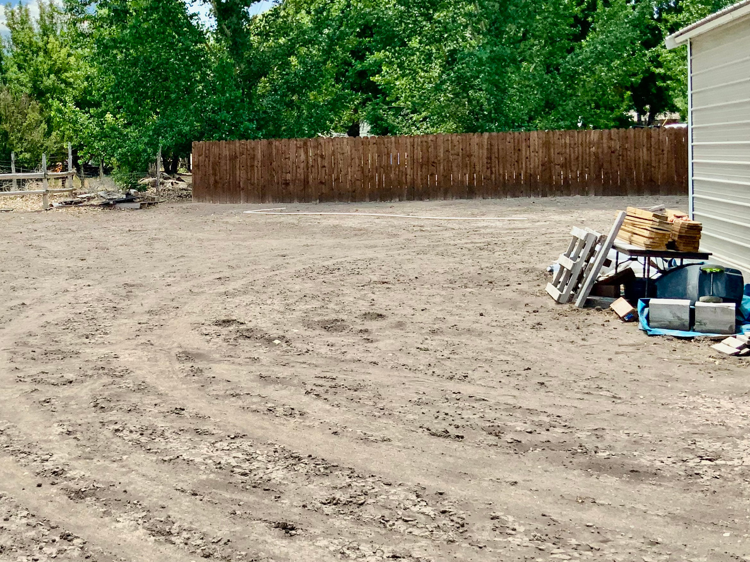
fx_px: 1083
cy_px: 224
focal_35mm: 50
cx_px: 241
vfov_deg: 29.0
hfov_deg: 37.7
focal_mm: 3
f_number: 1.8
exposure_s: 1/1144
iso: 16
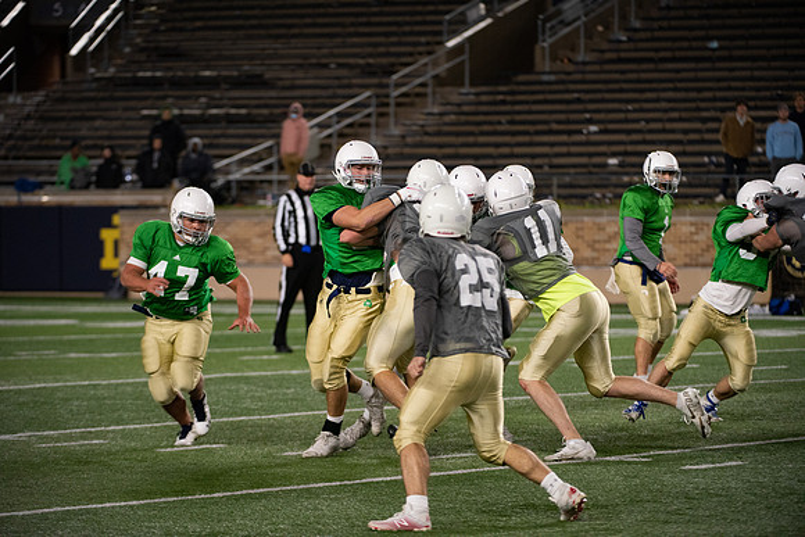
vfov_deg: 6.9
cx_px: 402
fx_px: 4473
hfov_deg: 10.3
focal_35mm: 200
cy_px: 268
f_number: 4
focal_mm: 200
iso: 3200
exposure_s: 1/500
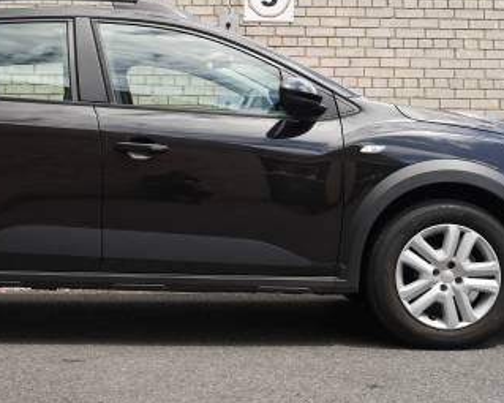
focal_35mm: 65
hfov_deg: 29.0
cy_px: 137
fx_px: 966
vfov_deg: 23.5
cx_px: 160
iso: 100
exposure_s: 1/200
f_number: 4.5
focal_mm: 34.4
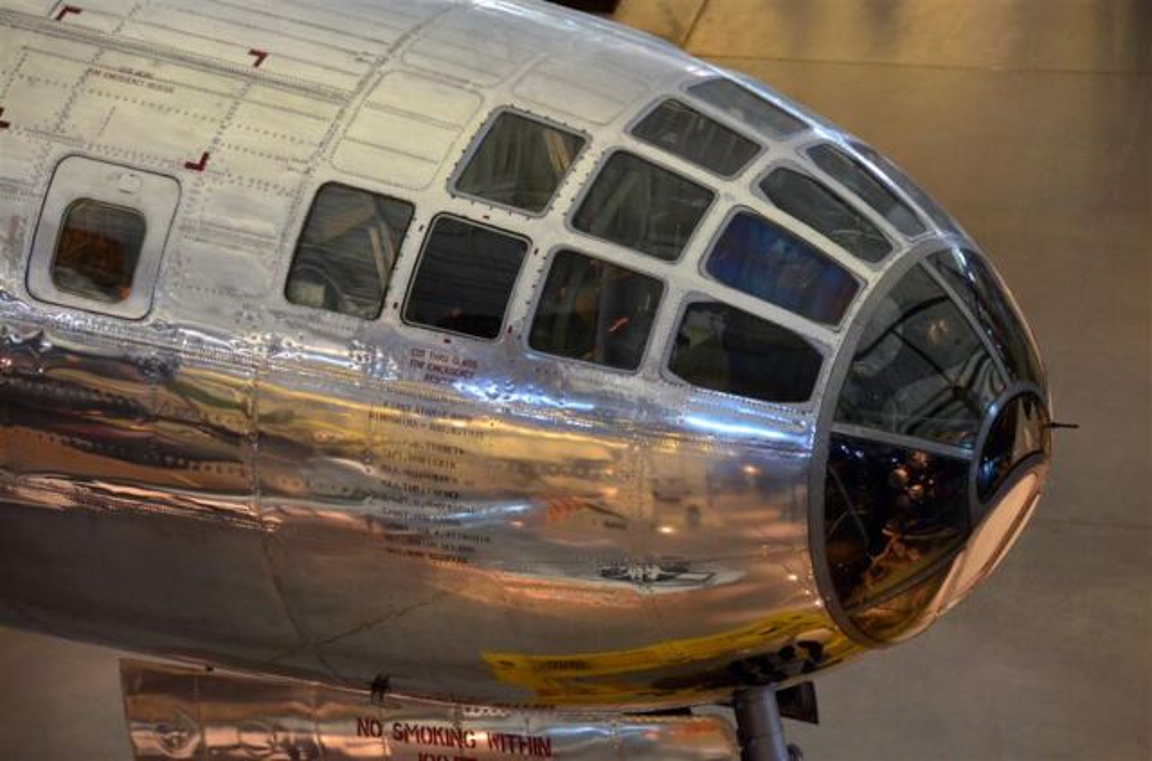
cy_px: 380
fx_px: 5026
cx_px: 576
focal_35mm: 158
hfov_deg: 13.1
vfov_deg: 8.7
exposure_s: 1/25
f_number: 5.3
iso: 1600
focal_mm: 105
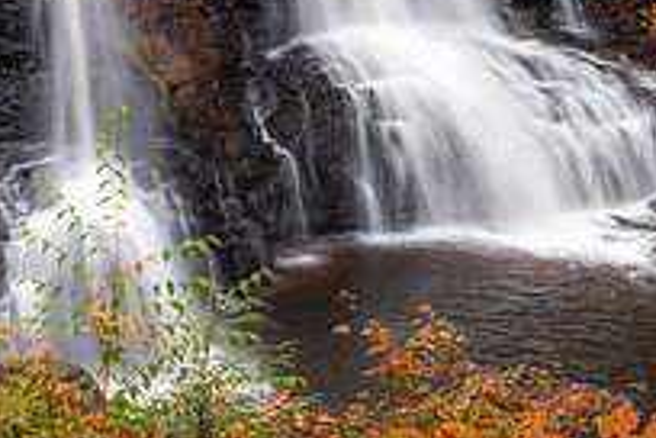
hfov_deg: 14.4
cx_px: 232
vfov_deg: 9.6
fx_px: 2587
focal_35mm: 142
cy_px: -43
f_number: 13
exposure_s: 1/6
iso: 64
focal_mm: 50
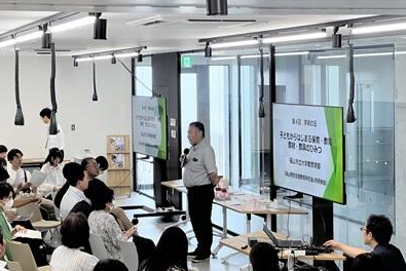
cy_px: 126
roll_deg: +0.4
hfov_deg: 25.0
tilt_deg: -3.0
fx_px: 914
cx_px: 202
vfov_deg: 16.9
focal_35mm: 81
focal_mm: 9
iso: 100
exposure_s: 1/120
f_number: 2.8
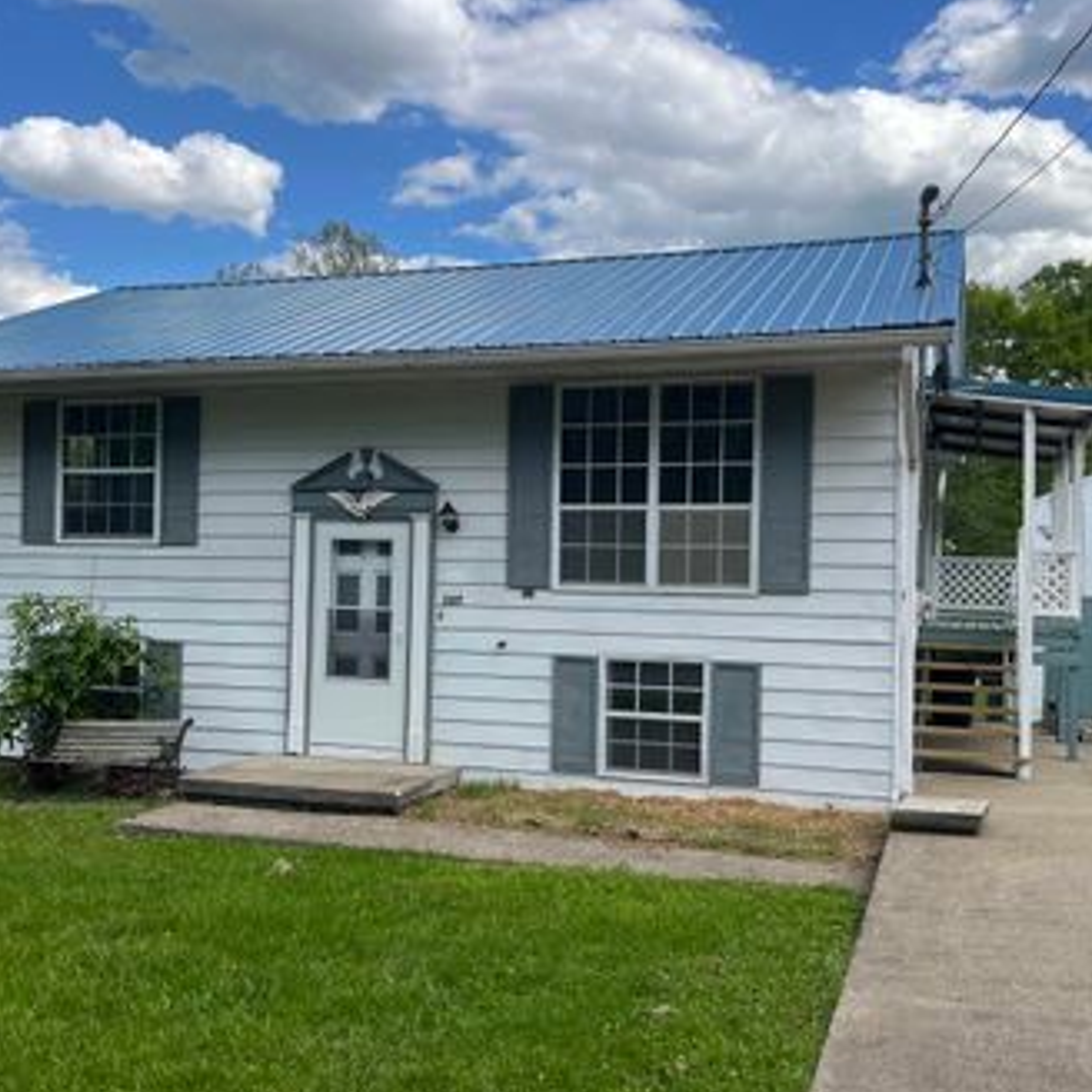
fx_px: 1249
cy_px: 568
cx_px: 543
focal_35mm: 35
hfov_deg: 47.2
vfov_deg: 47.2
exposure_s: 1/2463
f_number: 1.6
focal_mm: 5.1
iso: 50
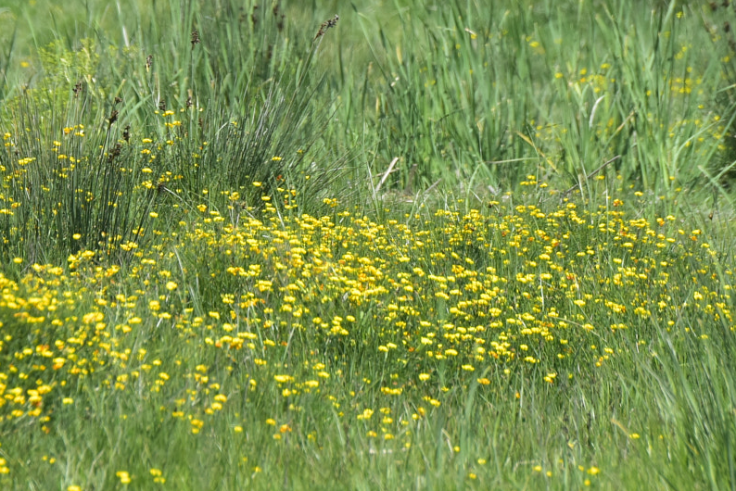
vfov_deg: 1.3
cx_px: 182
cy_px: -58
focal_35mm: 1032
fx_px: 21105
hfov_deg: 2.0
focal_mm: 400
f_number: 10
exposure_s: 1/640
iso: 400
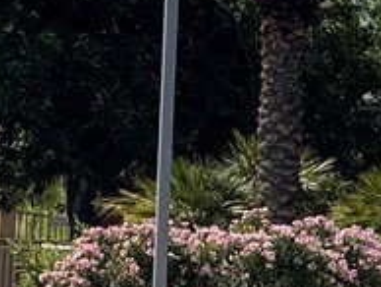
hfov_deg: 3.1
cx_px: -242
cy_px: -92
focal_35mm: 632
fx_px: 6965
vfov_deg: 2.4
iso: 50
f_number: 2.8
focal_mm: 15.66
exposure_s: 1/2212
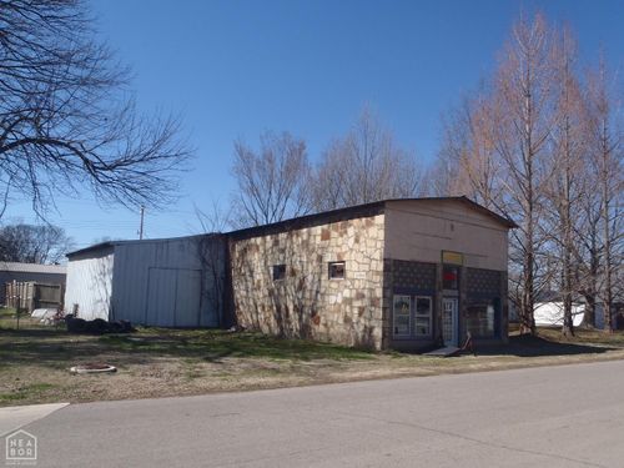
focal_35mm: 28
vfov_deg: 49.7
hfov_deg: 63.4
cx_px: 312
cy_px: 234
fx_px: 505
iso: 80
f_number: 4.5
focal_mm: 5
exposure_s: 1/640
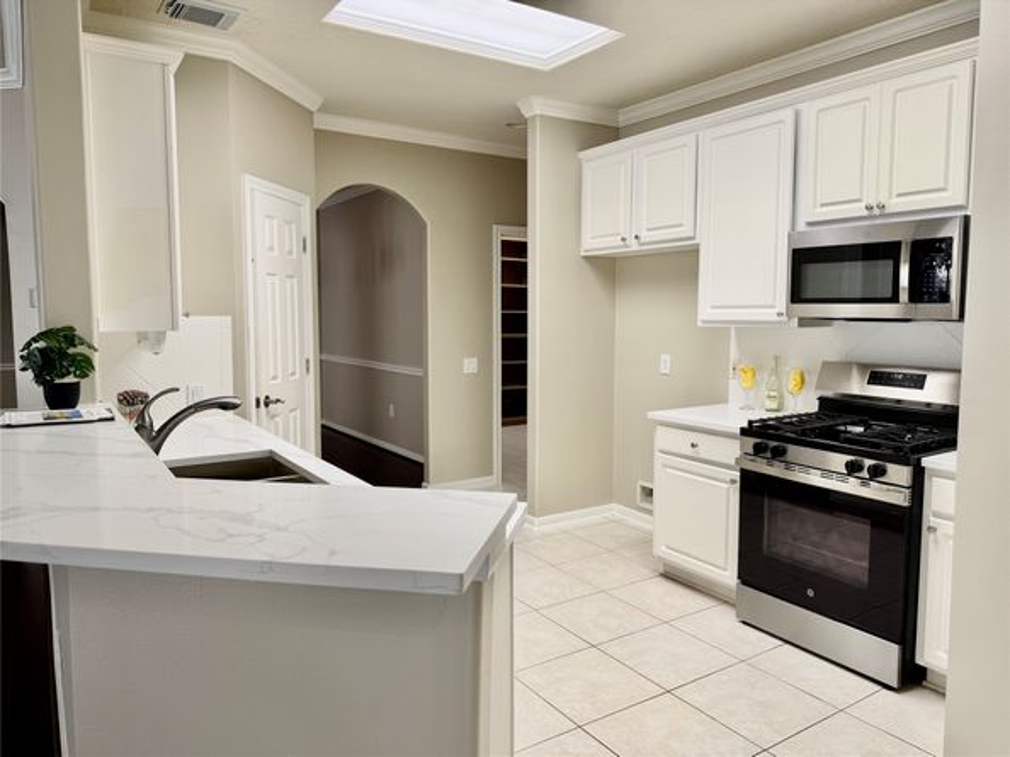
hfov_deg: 71.6
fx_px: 700
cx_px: 505
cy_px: 378
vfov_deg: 56.8
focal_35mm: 24
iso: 50
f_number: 1.78
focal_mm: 6.76
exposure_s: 1/120
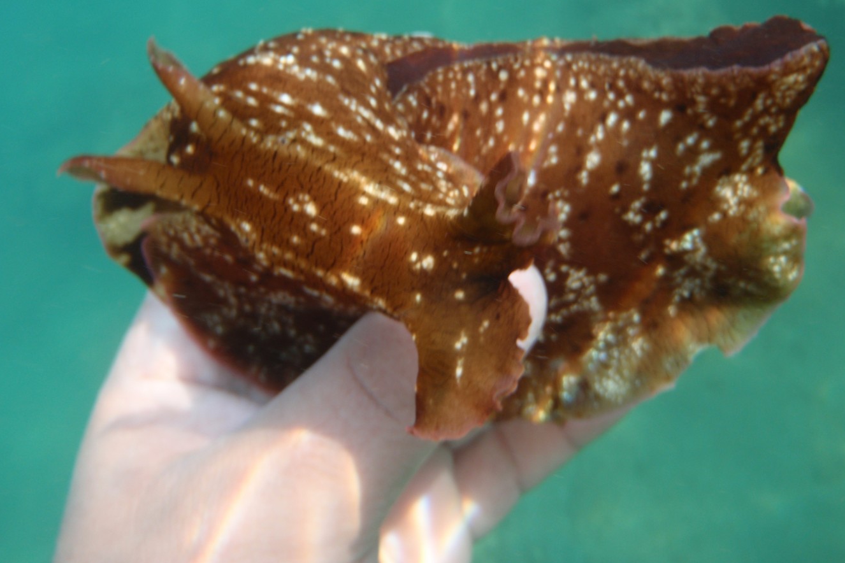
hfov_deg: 61.9
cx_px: 421
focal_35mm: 30
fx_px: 704
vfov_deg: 43.5
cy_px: 245
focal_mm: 5
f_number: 4
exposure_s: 1/80
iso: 64
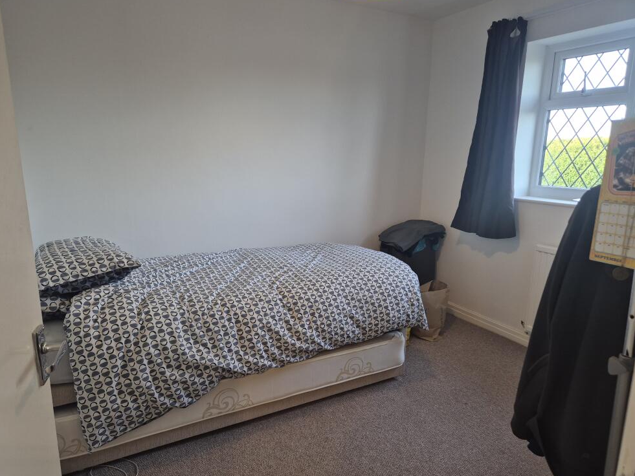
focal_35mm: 24
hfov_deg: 71.6
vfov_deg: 56.8
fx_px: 440
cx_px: 305
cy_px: 241
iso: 160
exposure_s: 1/100
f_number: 1.8
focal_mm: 5.4
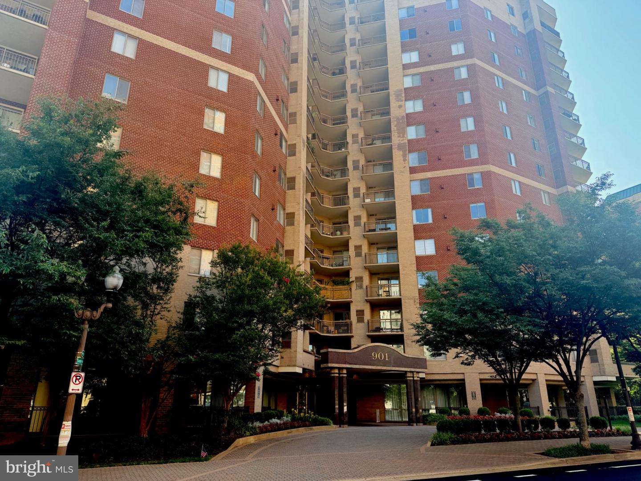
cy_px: 240
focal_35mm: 24
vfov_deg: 56.8
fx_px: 444
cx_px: 320
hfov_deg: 71.6
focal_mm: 6.76
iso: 80
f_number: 1.78
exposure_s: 1/612
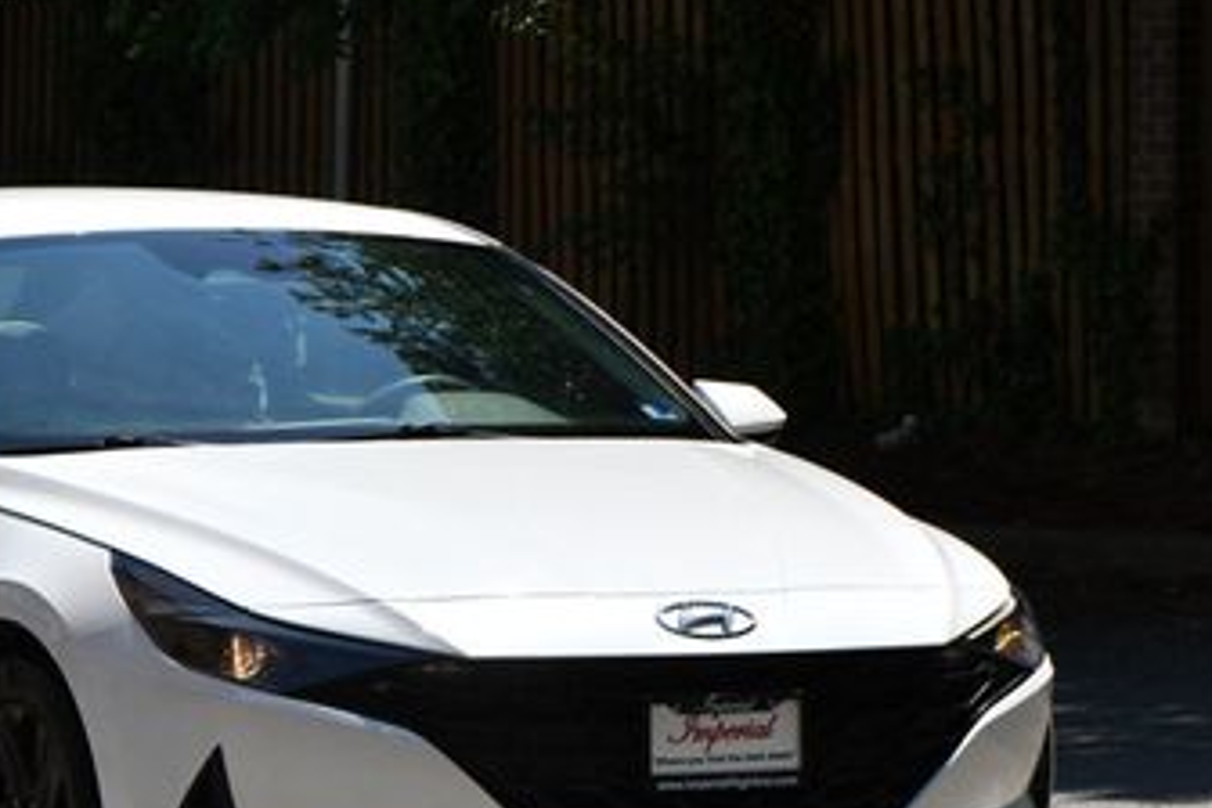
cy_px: 346
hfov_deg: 8.0
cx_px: 191
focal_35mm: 257
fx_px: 8652
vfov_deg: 5.3
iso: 100
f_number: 9
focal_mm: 90
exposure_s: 1/320
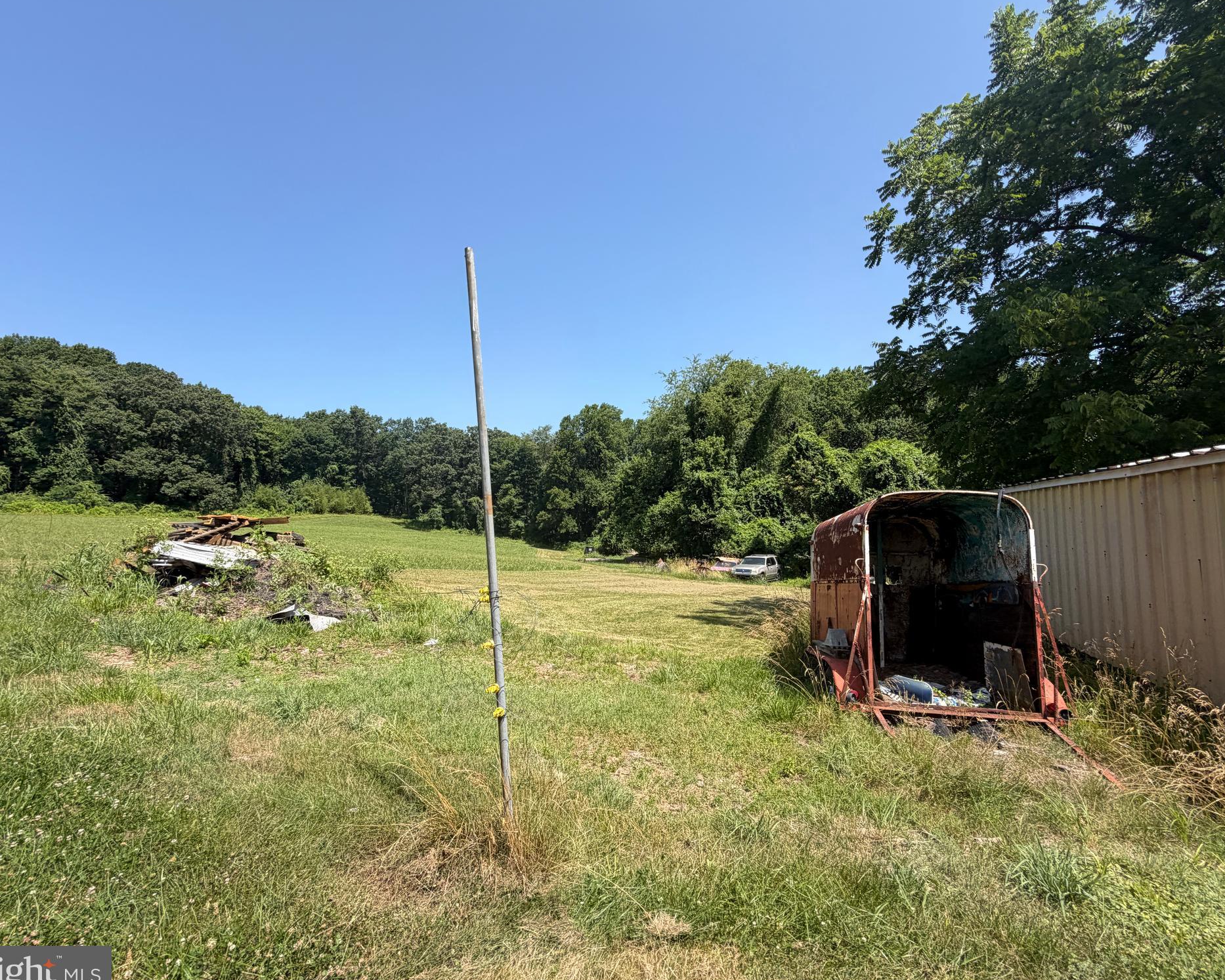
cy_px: 496
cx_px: 620
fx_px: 544
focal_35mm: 15
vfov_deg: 84.0
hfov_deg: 96.8
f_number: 2.2
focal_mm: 2.22
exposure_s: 1/770
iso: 32
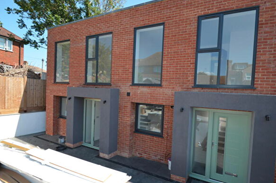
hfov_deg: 89.7
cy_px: 94
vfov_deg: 67.1
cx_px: 154
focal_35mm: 18
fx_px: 138
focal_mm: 10
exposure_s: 1/200
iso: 100
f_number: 5.6
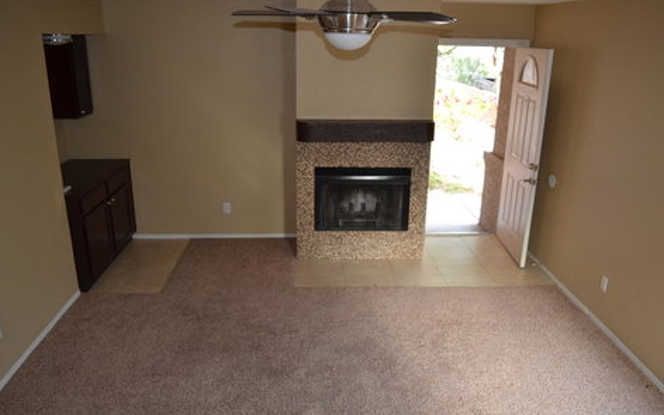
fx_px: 507
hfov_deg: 66.5
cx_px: 328
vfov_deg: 44.5
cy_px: 219
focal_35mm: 28
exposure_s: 1/60
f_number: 3.5
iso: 500
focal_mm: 18
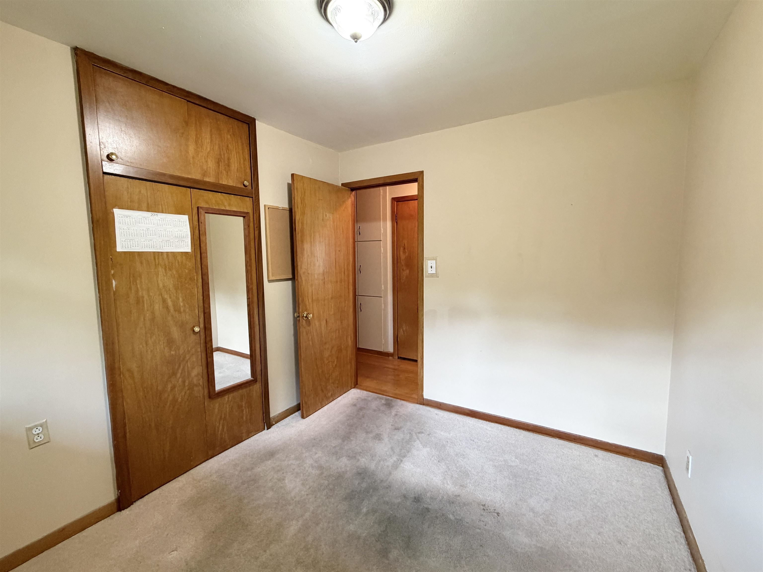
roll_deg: +0.5
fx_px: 309
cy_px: 286
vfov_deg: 85.7
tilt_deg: -5.5
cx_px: 382
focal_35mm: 14
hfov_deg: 102.1
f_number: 2.2
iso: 400
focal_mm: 2.22
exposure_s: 1/60
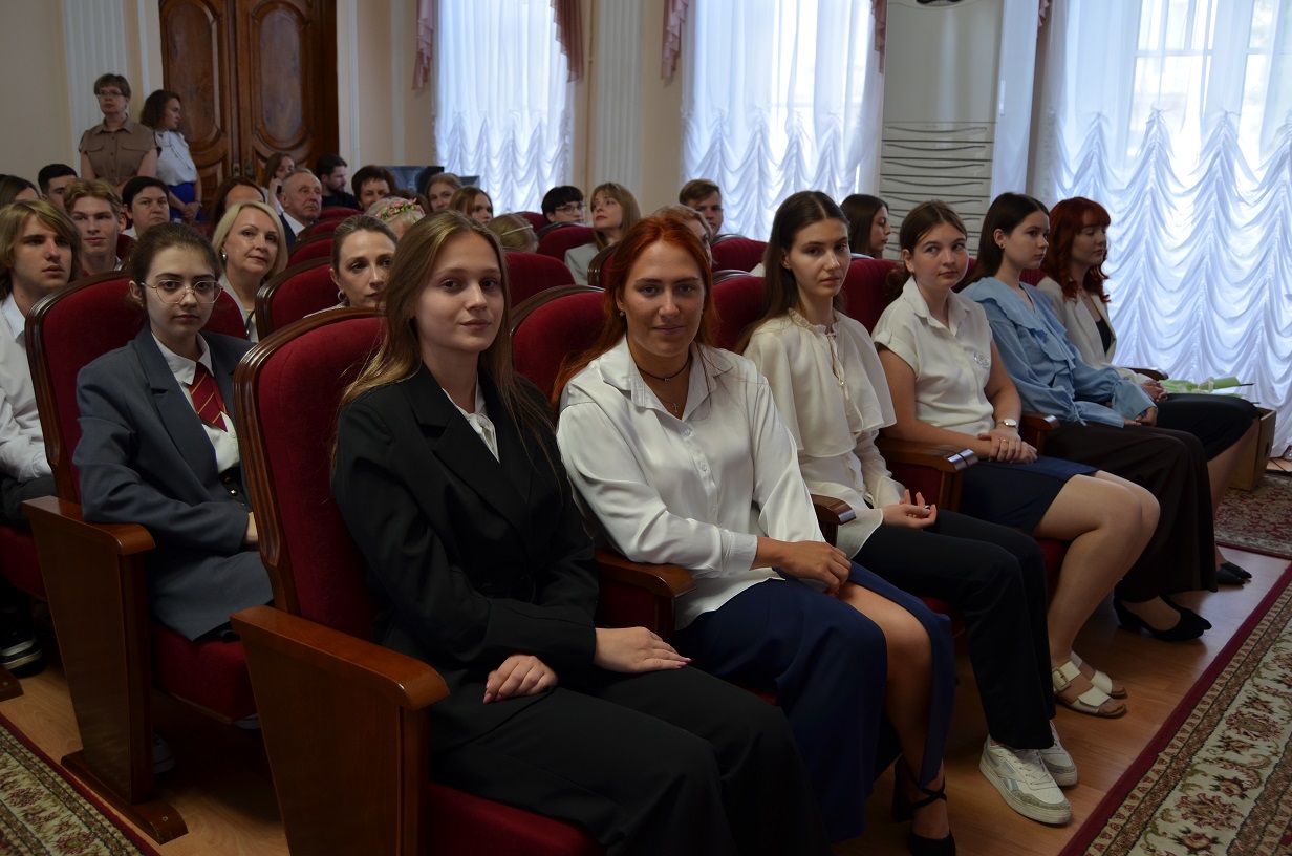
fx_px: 1074
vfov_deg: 43.4
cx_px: 646
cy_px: 428
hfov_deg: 62.0
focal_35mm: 30
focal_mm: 20
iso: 200
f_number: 4.5
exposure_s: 1/40
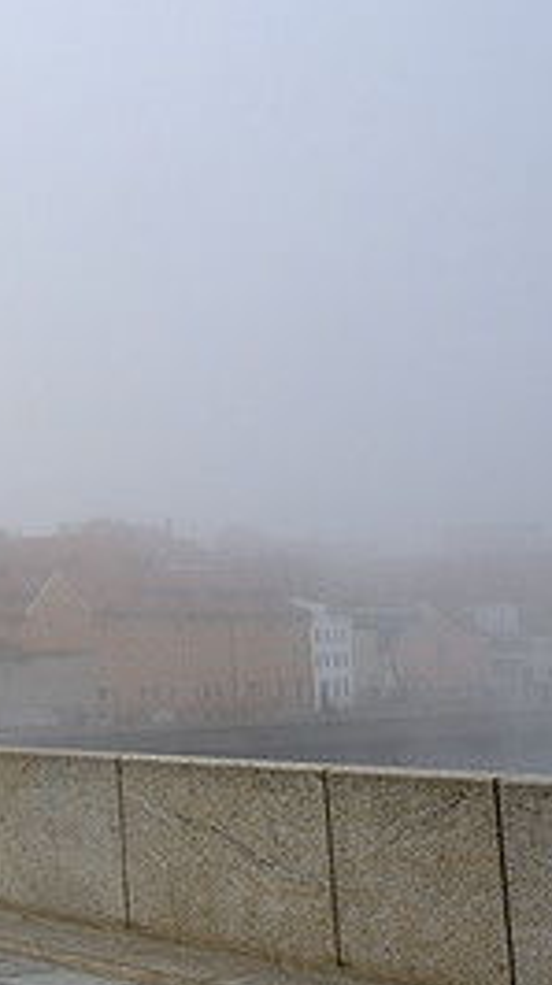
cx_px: -504
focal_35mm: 48
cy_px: 552
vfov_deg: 42.9
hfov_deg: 18.2
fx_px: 1253
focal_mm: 14
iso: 125
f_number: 8
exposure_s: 1/160
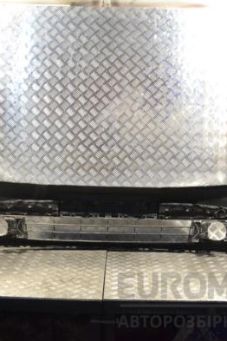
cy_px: 170
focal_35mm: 55
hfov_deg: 24.6
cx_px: 101
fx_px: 520
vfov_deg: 36.2
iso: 3200
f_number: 8
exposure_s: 1/250
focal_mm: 24
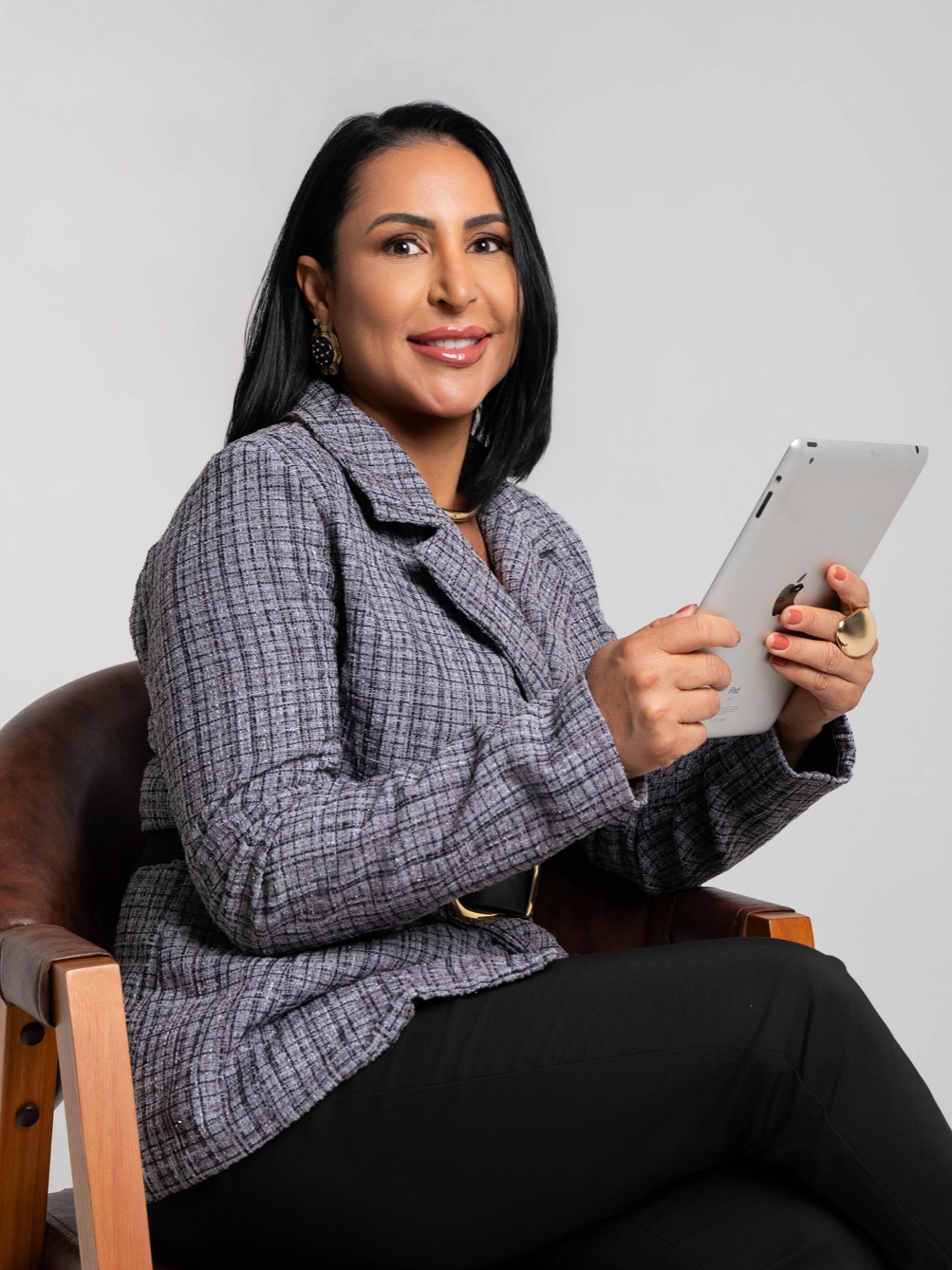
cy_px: 626
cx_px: 454
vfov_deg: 25.3
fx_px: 2824
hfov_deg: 19.1
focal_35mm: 77
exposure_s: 1/160
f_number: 6.3
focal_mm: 67
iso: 200
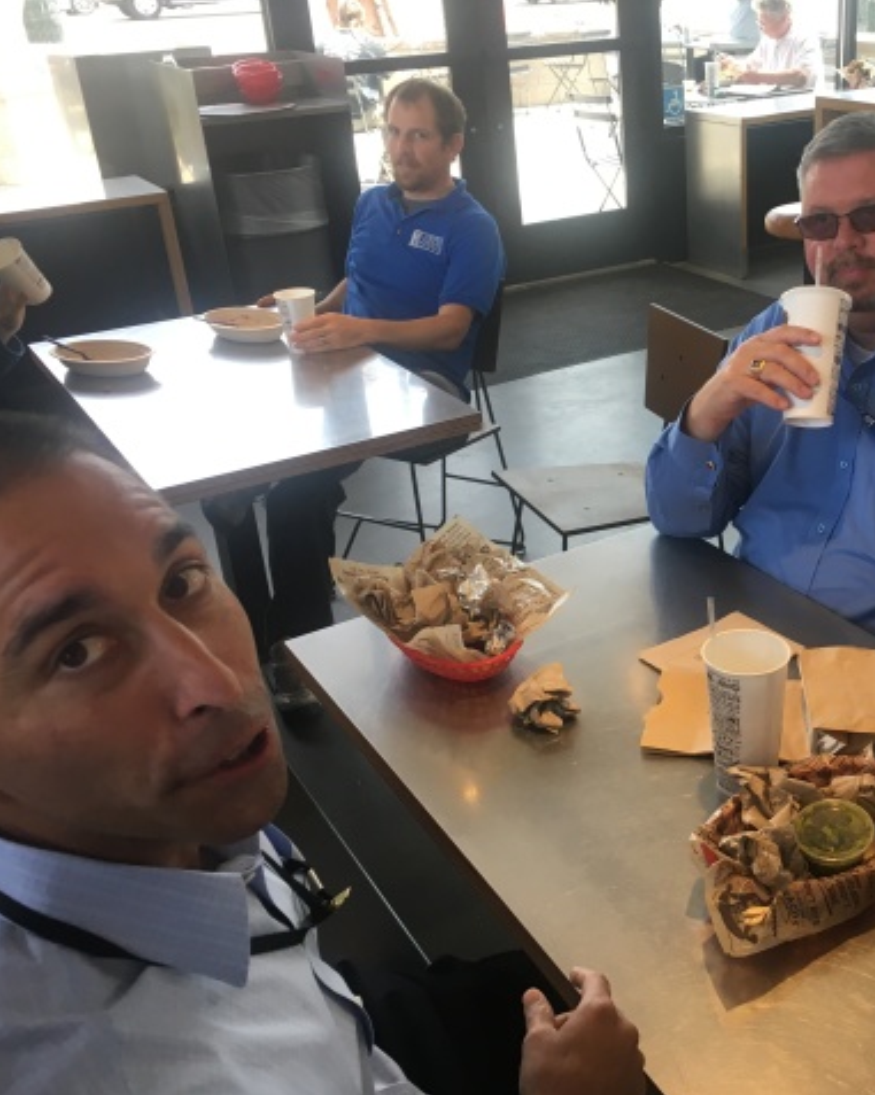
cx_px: 655
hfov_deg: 38.1
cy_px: 549
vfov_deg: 48.0
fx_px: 1231
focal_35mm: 38
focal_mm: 4.15
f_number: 2.2
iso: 32
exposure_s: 1/40
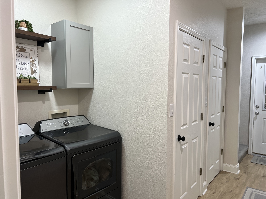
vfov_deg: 53.1
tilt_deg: -6.3
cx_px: 133
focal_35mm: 26
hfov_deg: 67.3
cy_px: 100
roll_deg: -0.3
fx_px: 200
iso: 125
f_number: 1.5
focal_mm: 5.7
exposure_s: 1/120
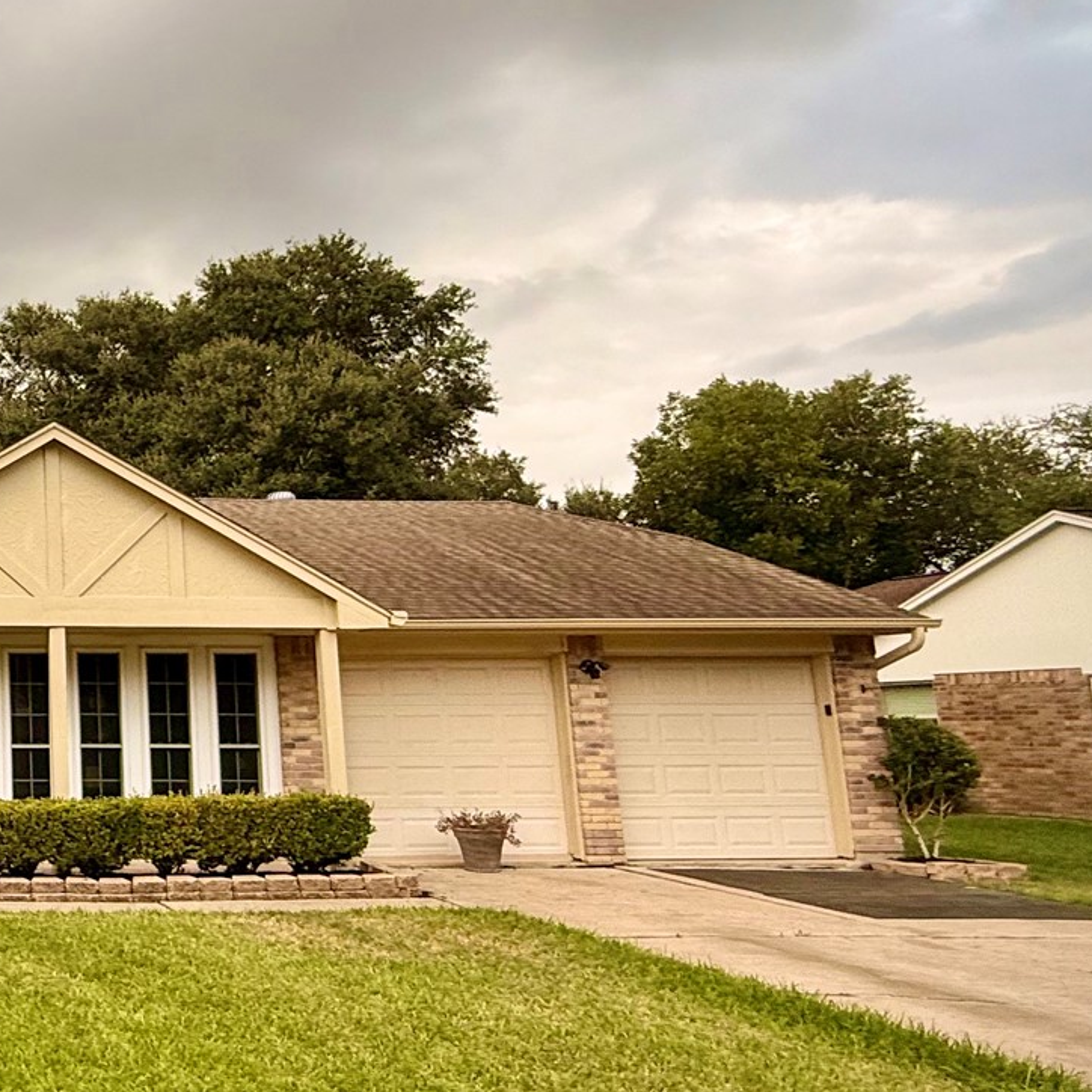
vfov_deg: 47.2
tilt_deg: +9.3
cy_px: 514
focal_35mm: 35
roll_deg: +0.7
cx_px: -167
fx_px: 1249
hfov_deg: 37.6
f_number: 2.2
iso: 50
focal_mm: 2.22
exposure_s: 1/131
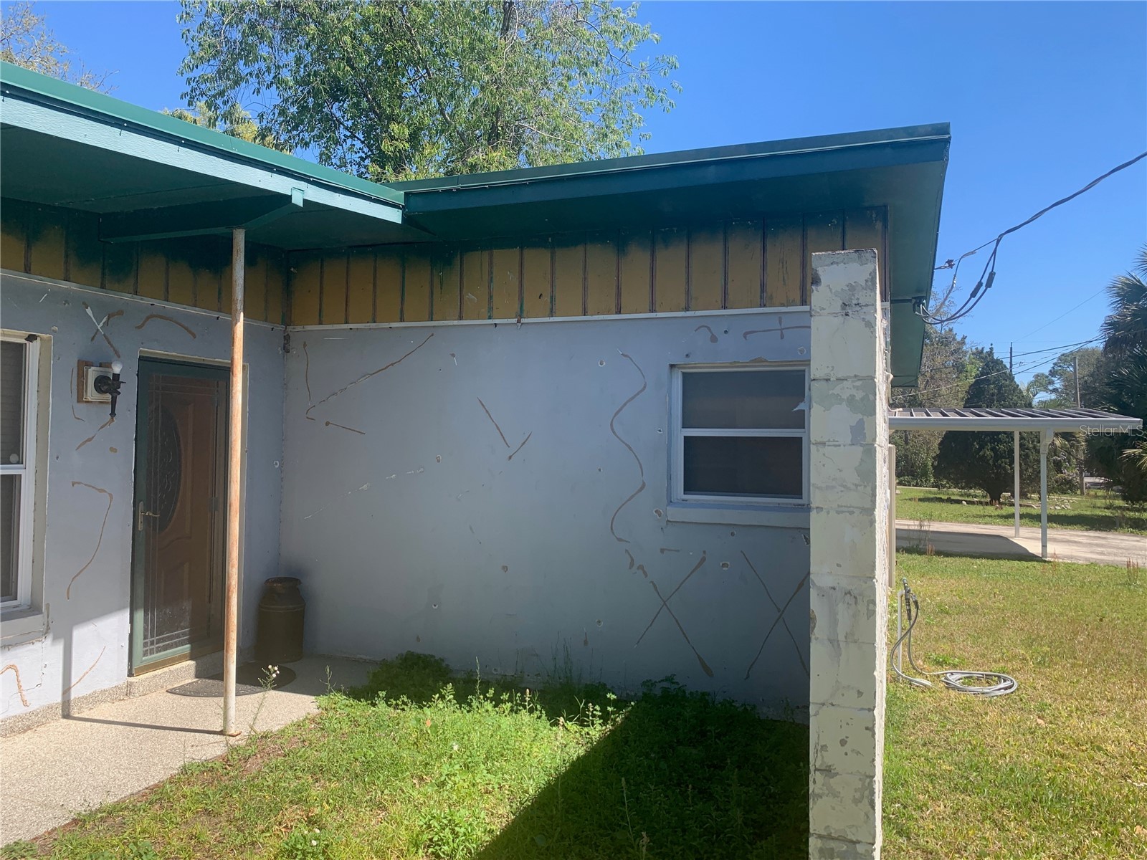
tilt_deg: +5.3
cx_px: 574
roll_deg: -1.6
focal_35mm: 26
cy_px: 430
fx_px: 862
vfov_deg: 53.1
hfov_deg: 67.3
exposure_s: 1/991
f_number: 1.8
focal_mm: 4.25
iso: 25
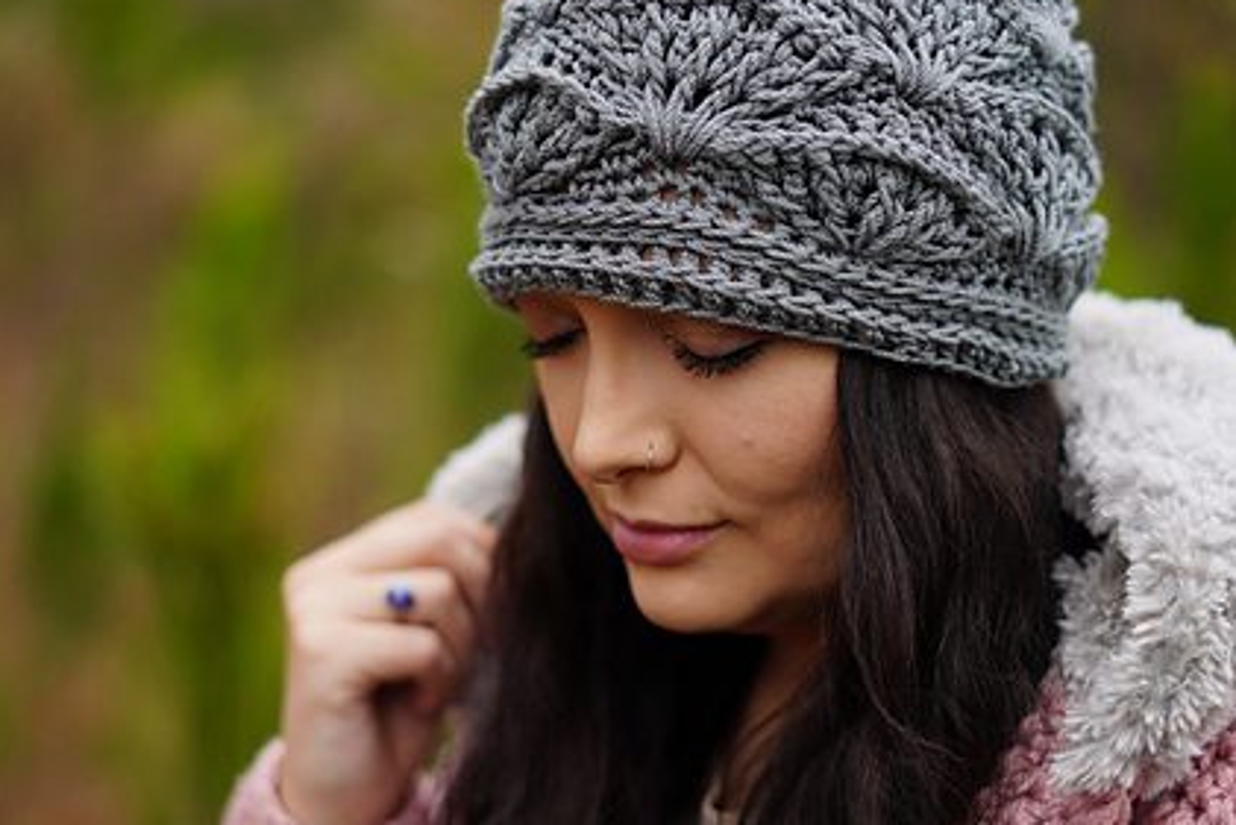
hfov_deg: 26.6
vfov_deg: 17.9
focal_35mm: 76
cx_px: 612
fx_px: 2610
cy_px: 520
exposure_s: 1/320
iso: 100
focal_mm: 50
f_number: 1.8
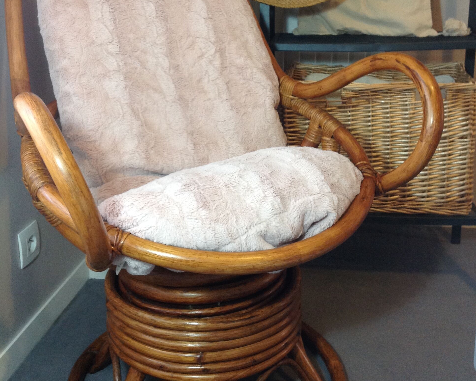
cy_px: 146
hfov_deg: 40.3
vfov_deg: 32.6
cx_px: 238
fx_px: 648
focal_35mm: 46
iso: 100
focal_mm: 4.28
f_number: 2.4
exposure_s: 1/15
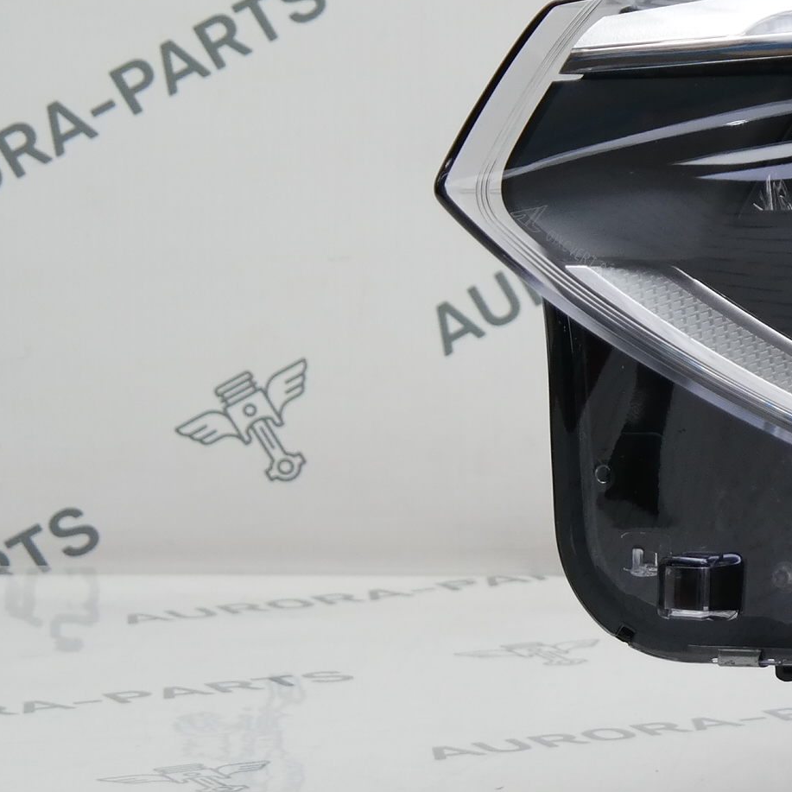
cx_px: 1565
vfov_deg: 9.1
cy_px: 200
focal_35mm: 191
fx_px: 4944
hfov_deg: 8.7
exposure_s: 1/100
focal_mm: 35
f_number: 4.5
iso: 200
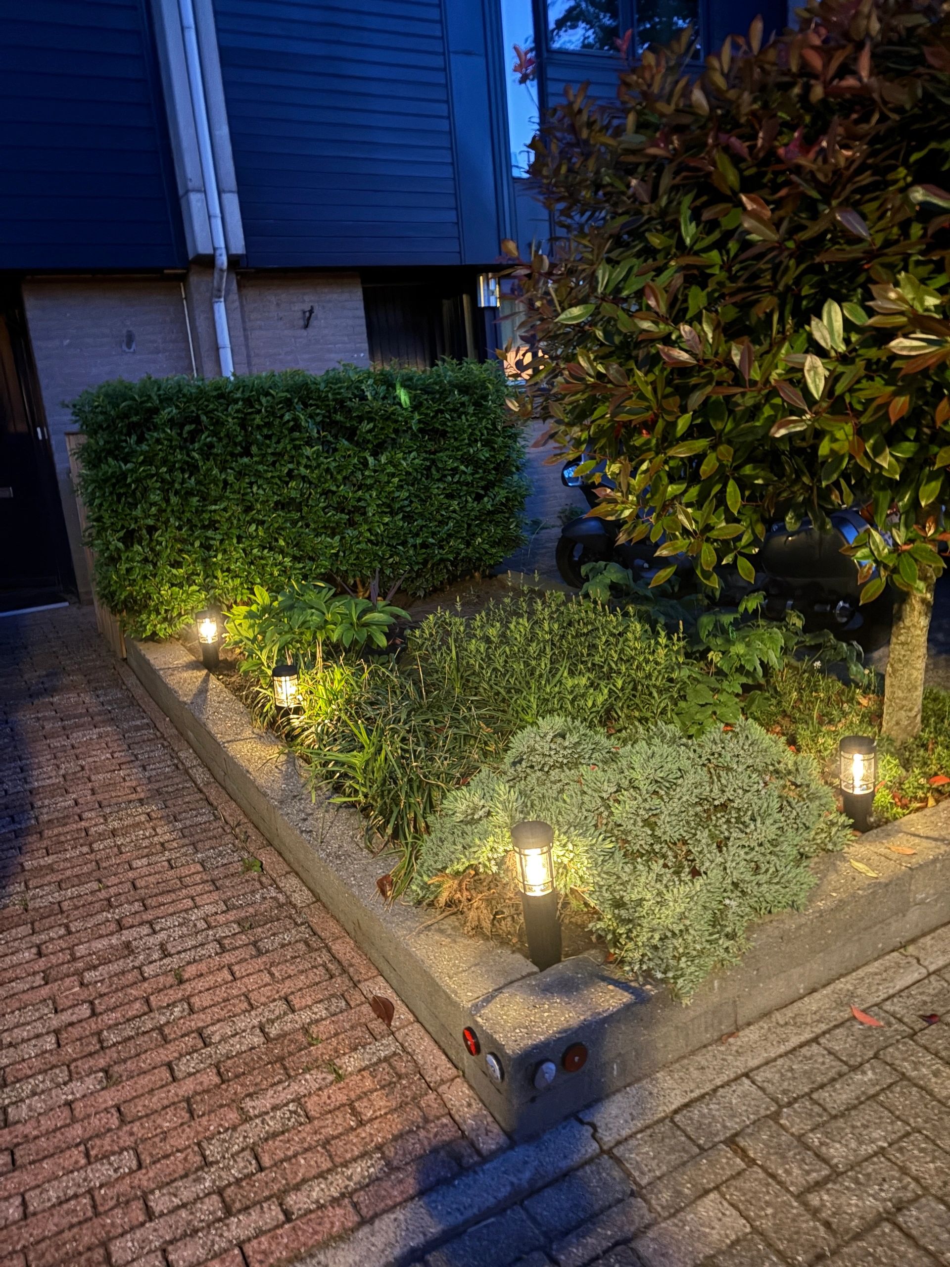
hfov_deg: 53.1
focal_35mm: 26
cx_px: 475
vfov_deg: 67.3
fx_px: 951
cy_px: 634
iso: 1000
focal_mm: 5.96
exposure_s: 1/5
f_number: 1.6
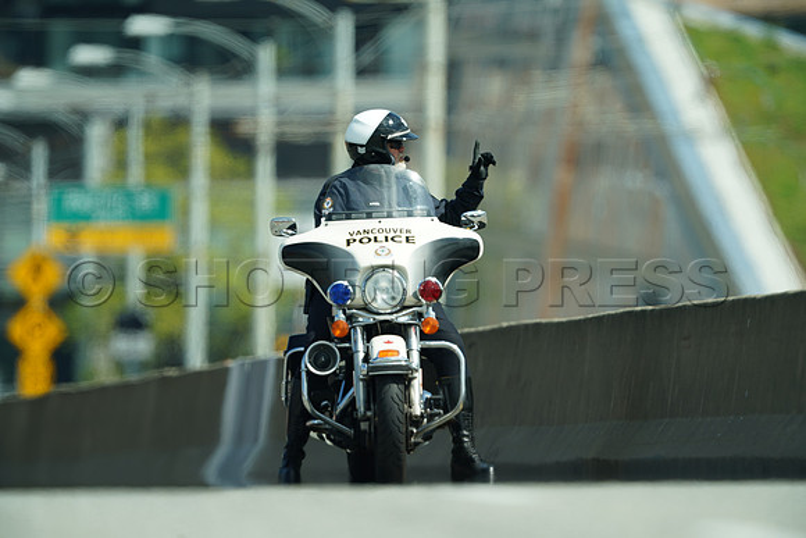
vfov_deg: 1.6
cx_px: 403
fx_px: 18810
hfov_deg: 2.5
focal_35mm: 840
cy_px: 269
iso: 100
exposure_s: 1/320
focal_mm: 840
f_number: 6.3
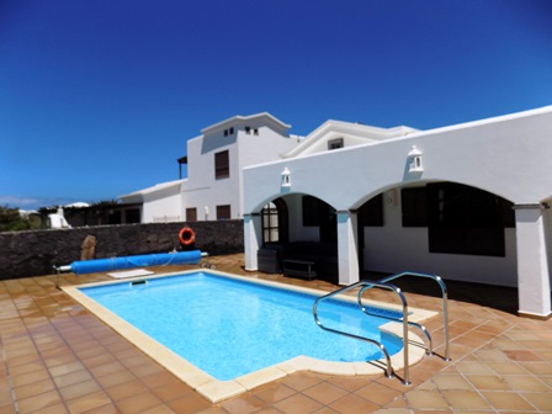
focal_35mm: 23
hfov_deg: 73.9
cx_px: 276
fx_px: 367
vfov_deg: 58.9
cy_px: 207
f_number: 9.9
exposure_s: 1/320
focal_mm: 4
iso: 80
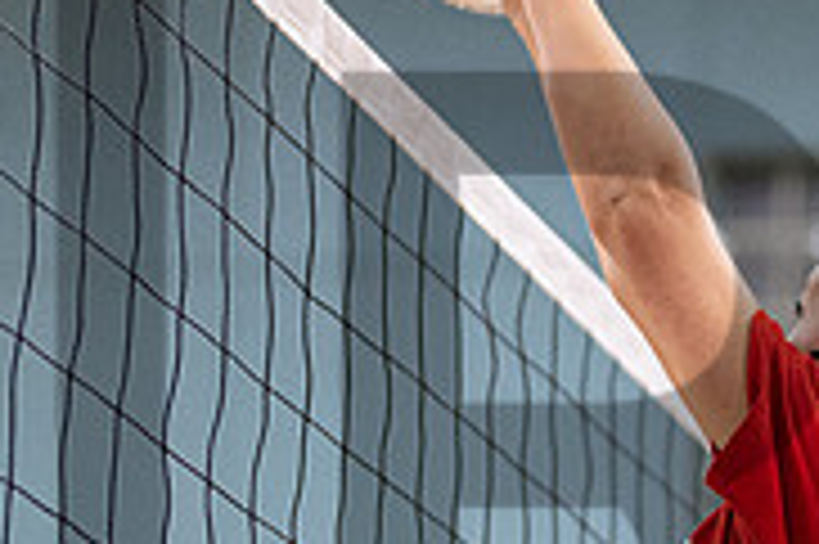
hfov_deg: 7.3
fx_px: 6364
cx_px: 980
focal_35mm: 280
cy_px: 310
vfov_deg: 4.9
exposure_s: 1/1600
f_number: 1.2
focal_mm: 50
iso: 1000
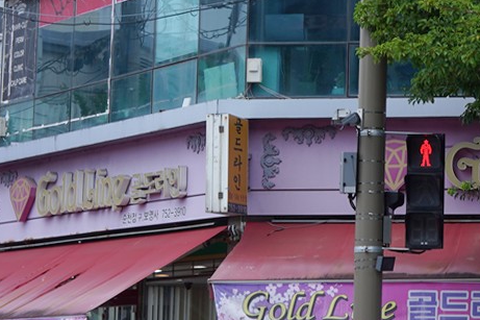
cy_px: -58
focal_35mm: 152
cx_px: 552
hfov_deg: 13.2
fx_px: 2026
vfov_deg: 8.9
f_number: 11
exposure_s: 1/100
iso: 100
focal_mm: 35
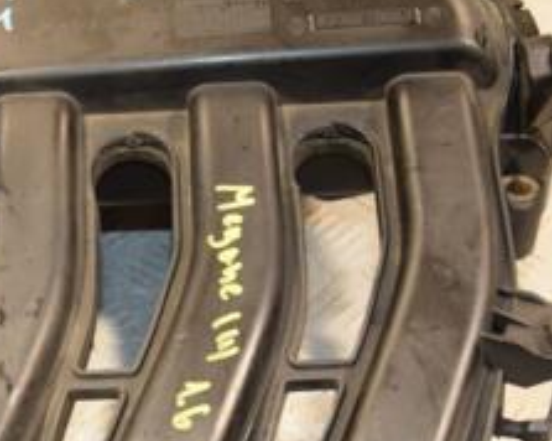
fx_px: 1485
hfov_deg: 20.9
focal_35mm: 91
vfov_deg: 16.8
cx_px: 153
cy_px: 325
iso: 800
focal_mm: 24
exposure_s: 1/160
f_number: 5
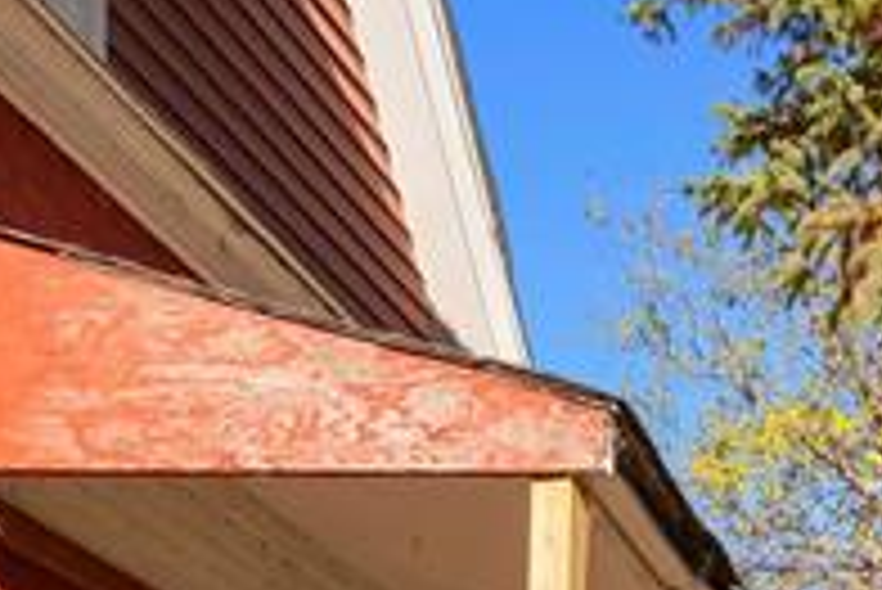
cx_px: 909
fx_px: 3849
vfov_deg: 8.1
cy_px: 1353
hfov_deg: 12.9
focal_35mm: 157
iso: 320
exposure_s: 1/400
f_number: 9
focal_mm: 30
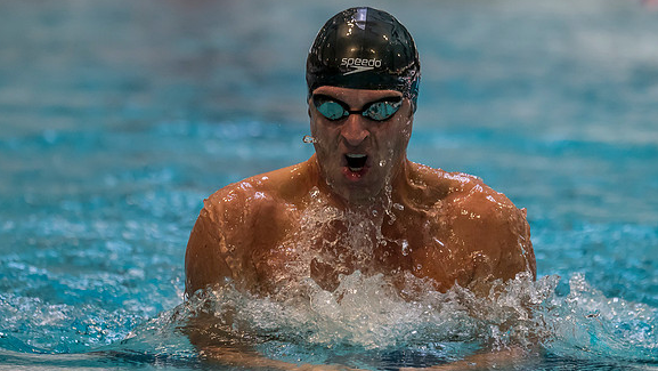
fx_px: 9145
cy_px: 178
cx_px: 362
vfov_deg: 2.3
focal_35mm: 524
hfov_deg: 4.1
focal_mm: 200
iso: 1600
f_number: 2.8
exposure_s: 1/1000
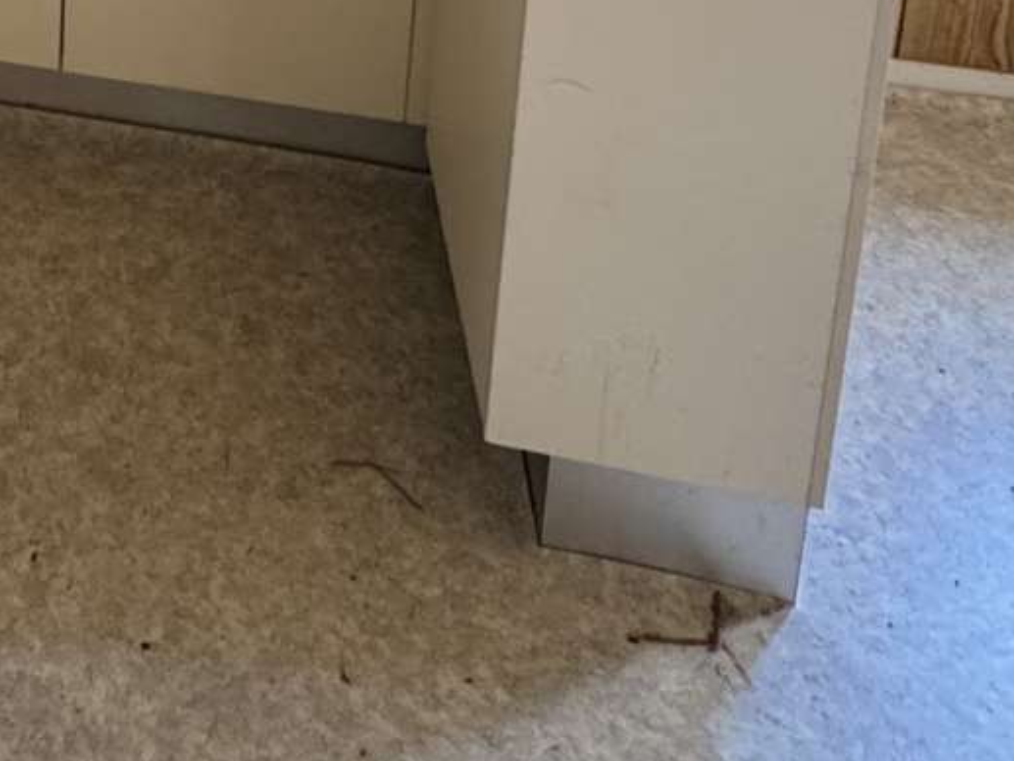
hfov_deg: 32.1
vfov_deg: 21.8
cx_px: -127
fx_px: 1524
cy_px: -471
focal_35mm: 52
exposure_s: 1/60
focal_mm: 2.22
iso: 500
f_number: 2.2
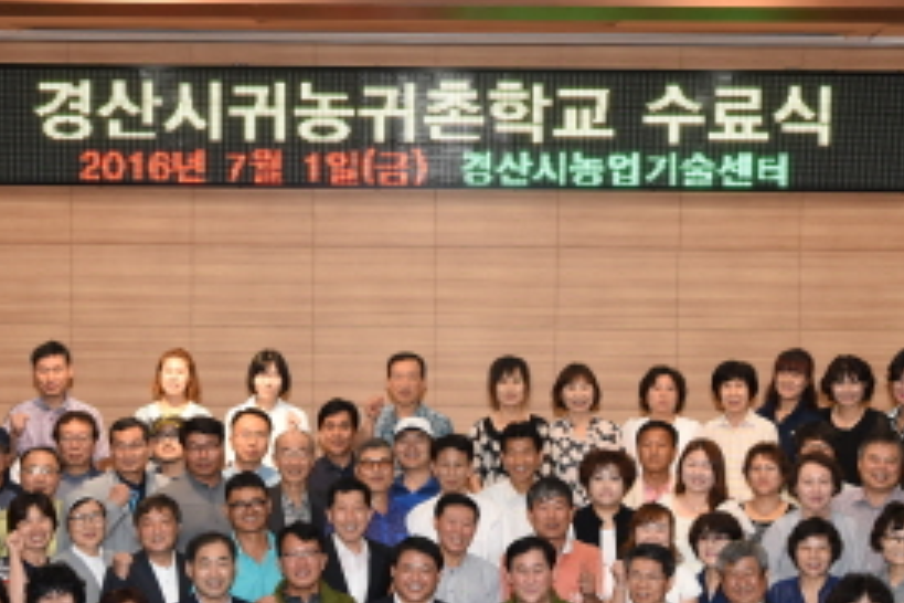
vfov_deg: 21.1
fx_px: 1607
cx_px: 440
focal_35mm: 64
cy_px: 424
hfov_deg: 31.4
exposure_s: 1/60
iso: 500
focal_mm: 35
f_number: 6.3
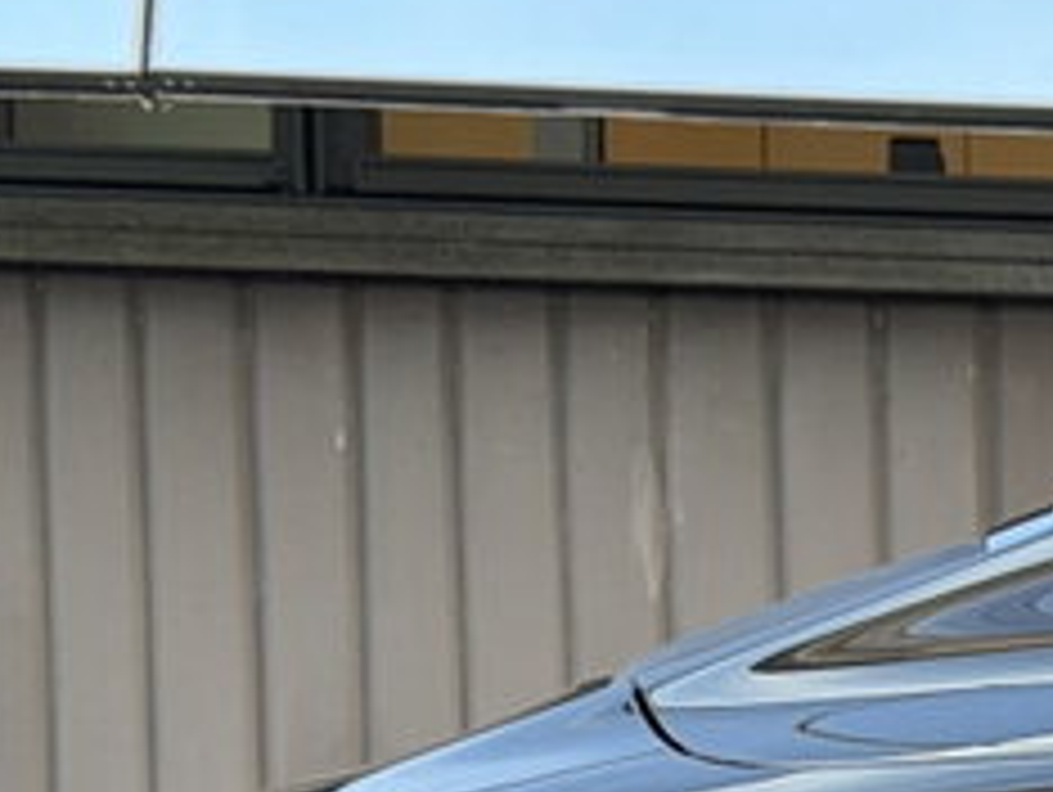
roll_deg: -1.5
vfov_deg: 6.9
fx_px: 6395
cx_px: 2088
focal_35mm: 210
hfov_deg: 8.9
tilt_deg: -7.5
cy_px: 1516
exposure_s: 1/103
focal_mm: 6.76
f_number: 1.78
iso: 100
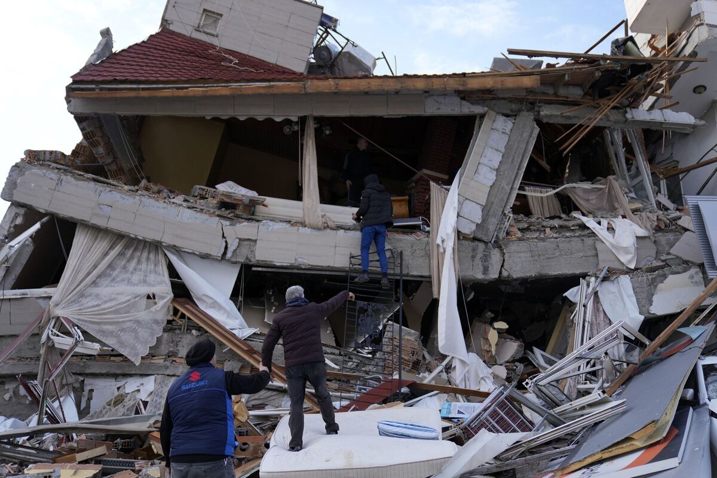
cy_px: 239
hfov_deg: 54.4
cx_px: 358
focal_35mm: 35
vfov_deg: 37.9
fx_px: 697
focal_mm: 35
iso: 200
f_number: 2.8
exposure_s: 1/1000
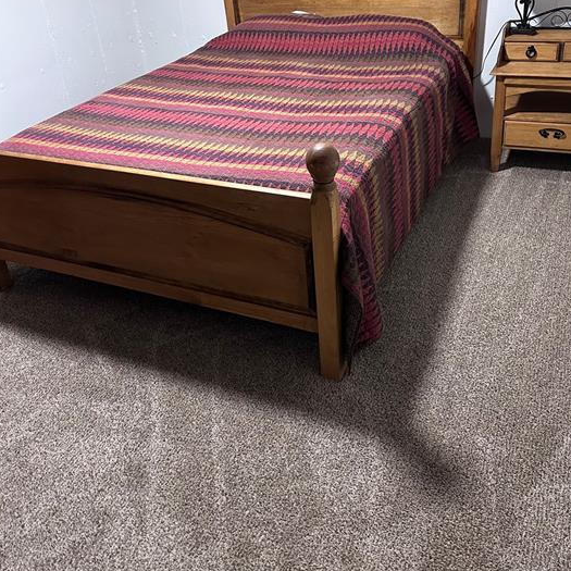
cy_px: 199
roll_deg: +3.8
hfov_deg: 52.5
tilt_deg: -27.1
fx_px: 579
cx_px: 306
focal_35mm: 31
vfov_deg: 51.7
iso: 800
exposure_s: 1/60
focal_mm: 6.86
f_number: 1.78
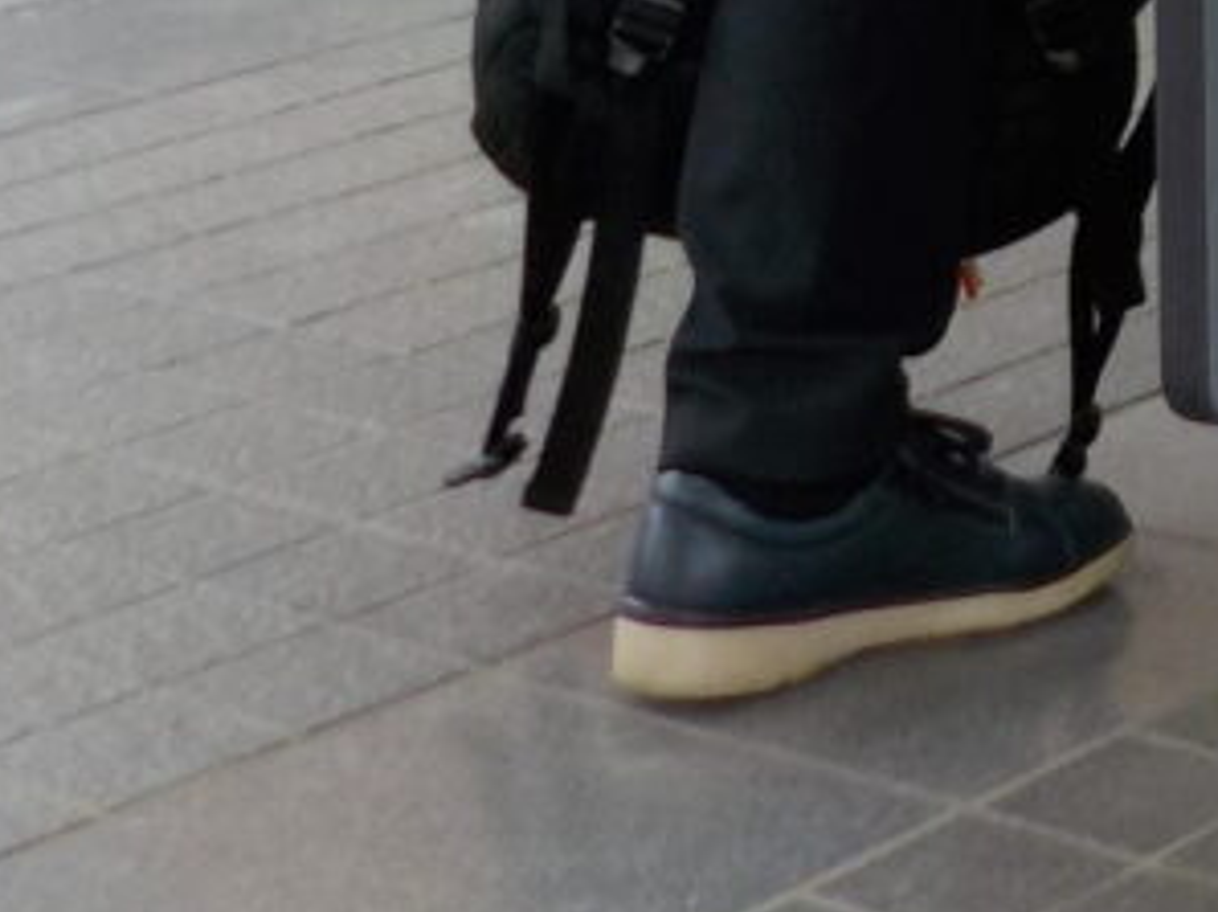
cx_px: 1909
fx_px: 4535
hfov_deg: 14.2
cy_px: -1031
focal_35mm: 129
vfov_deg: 10.4
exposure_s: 1/200
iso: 125
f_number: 3.3
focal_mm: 4.1
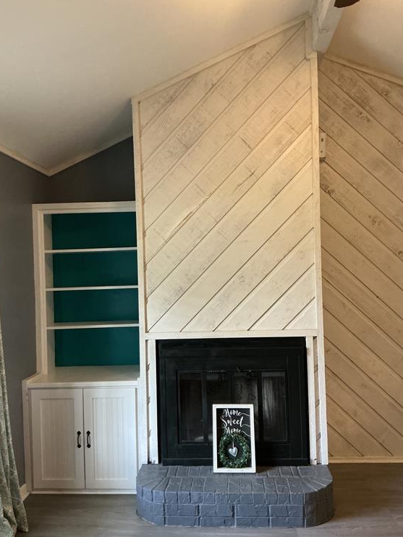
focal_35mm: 30
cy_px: 274
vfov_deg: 59.9
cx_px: 202
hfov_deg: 46.8
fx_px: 465
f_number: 1.8
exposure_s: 1/40
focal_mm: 3
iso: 200
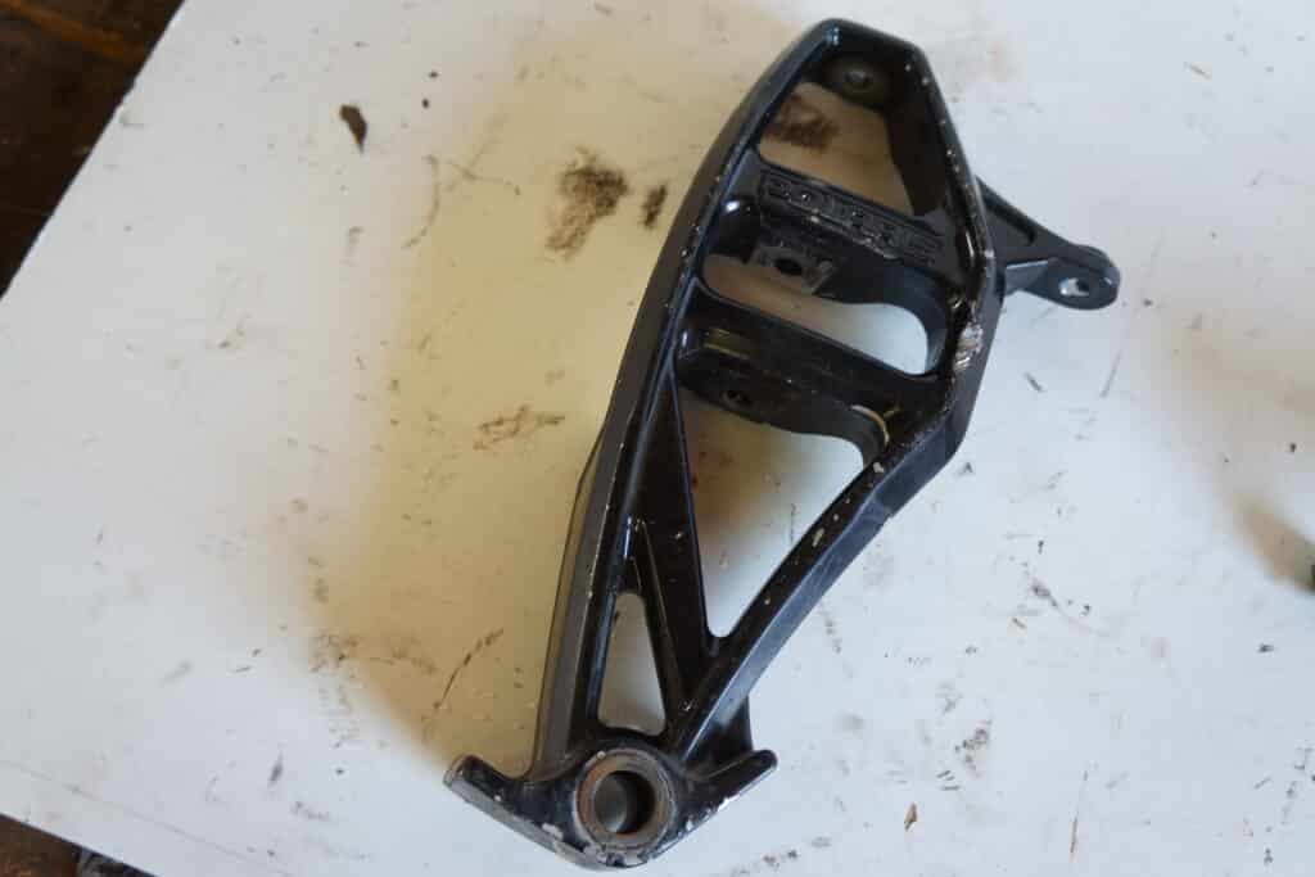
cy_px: 438
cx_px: 658
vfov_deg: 41.7
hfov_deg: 59.5
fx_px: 1151
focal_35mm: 32
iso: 640
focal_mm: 21
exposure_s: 1/60
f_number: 4
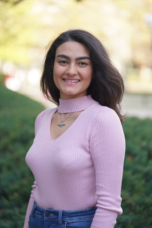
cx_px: 76
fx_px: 538
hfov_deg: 16.1
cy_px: 114
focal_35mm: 85
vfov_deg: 23.9
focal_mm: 85
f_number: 2
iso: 200
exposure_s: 1/640
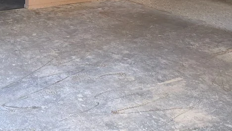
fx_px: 351
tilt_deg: -4.8
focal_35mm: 57
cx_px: 24
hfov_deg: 34.6
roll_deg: -1.4
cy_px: -58
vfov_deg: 18.9
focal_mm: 6.76
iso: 200
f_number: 1.78
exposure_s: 1/83
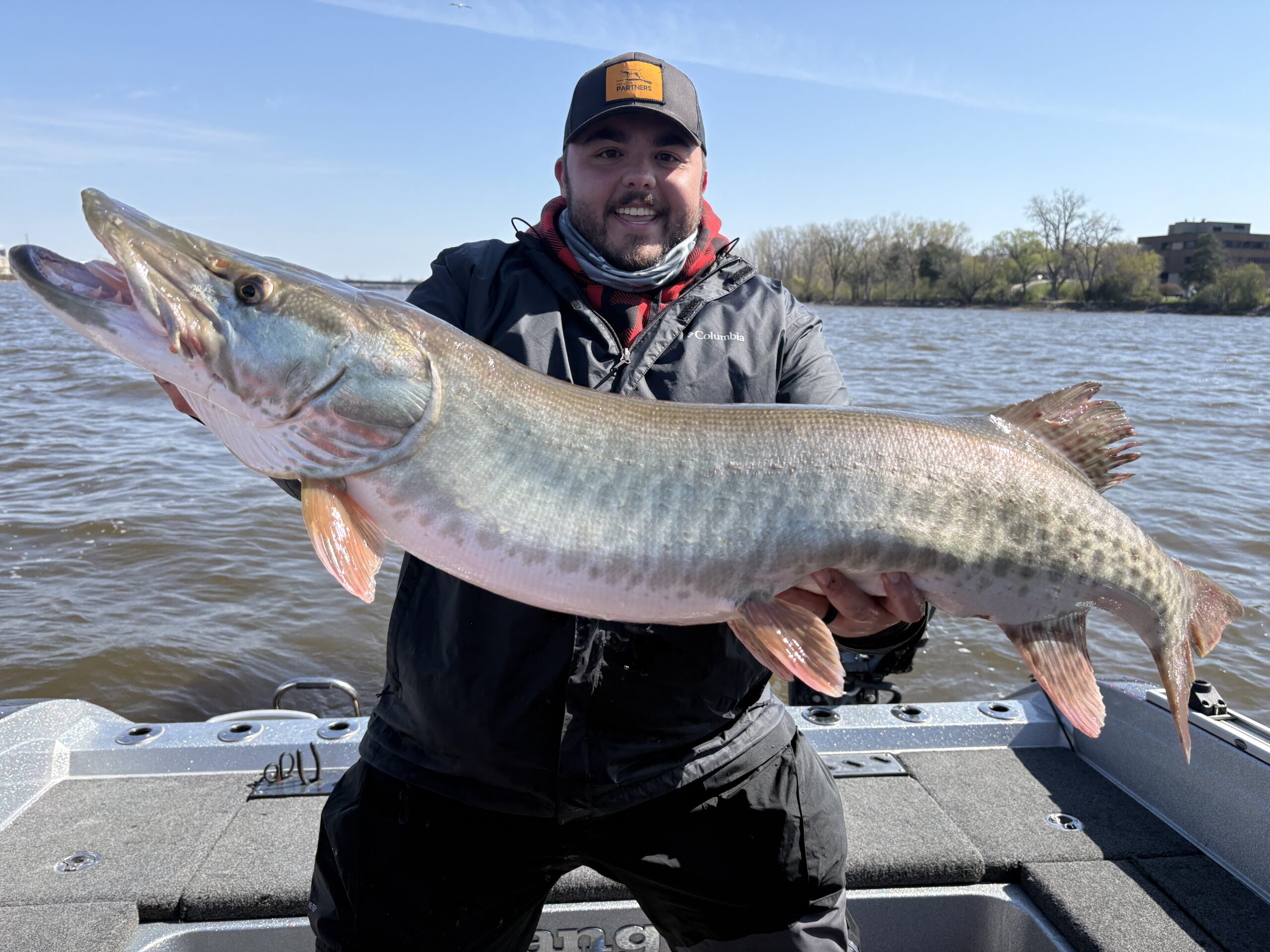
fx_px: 954
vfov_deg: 53.1
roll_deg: -1.8
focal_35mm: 26
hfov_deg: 67.3
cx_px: 635
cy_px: 476
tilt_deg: -11.4
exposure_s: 1/2208
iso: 50
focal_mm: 5.96
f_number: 1.6
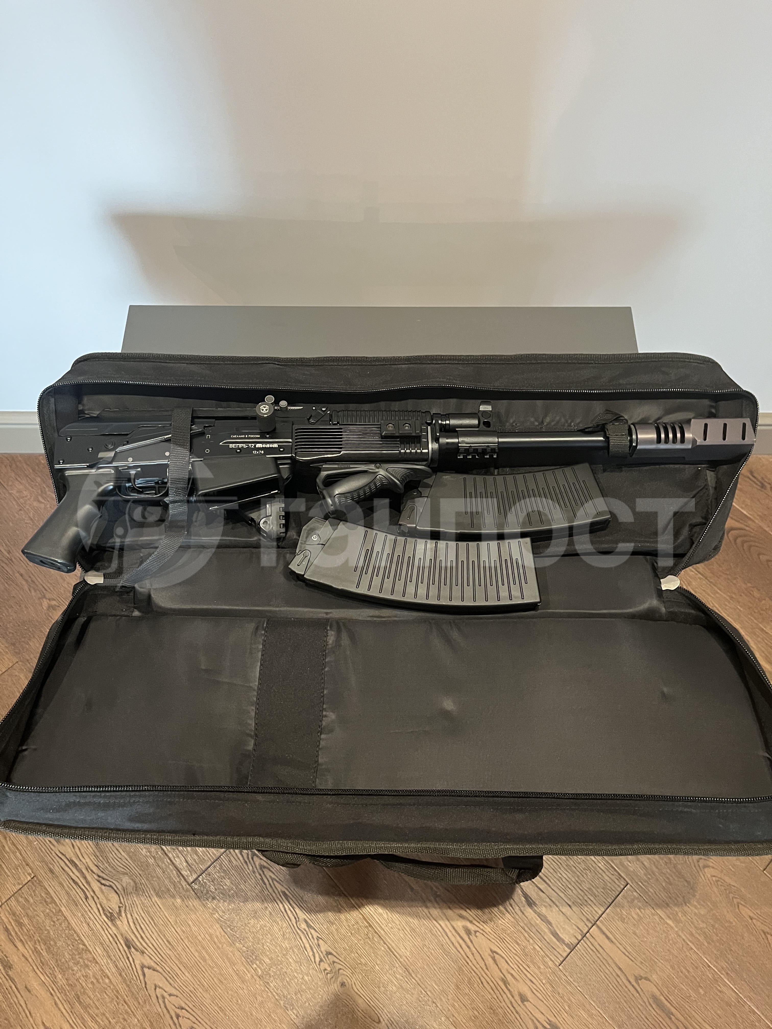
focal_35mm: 26
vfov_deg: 67.3
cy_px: 514
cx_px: 386
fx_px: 773
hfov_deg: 53.1
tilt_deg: -64.1
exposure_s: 1/33
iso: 500
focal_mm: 5.1
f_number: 1.6
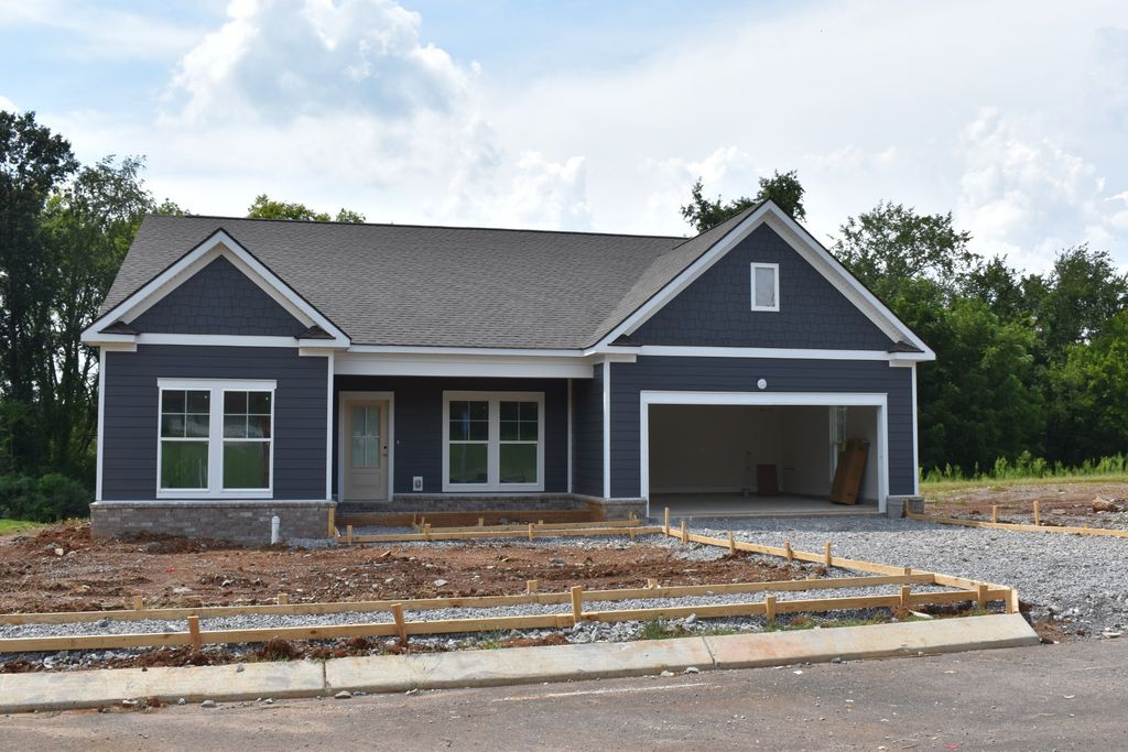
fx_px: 1128
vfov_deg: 36.9
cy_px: 376
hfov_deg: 53.1
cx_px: 564
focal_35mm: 36
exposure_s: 1/400
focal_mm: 24
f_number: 10
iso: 200
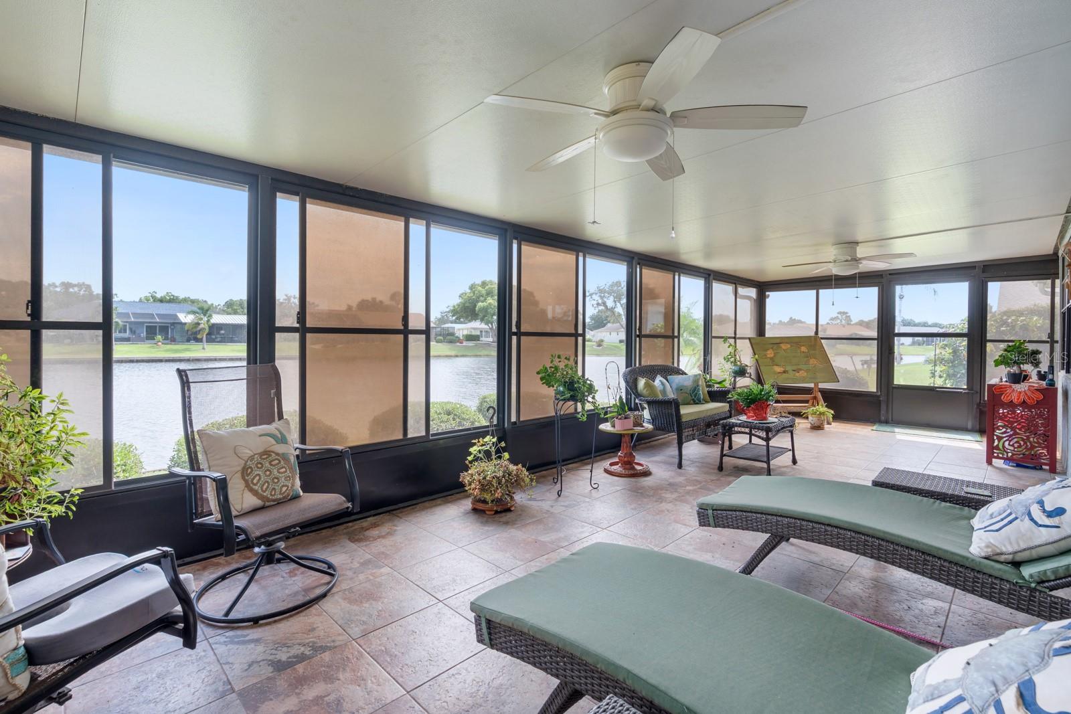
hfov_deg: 96.7
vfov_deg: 73.8
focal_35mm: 16
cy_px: 357
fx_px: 476
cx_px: 536
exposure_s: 1/15
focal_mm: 16
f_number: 8
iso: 200
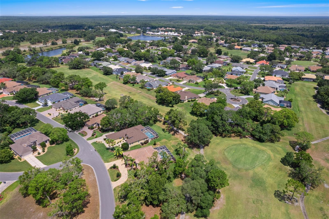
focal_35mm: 22
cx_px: 164
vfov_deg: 57.2
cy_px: 110
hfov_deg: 78.6
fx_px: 201
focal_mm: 8.38
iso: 100
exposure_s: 1/2500
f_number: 2.8
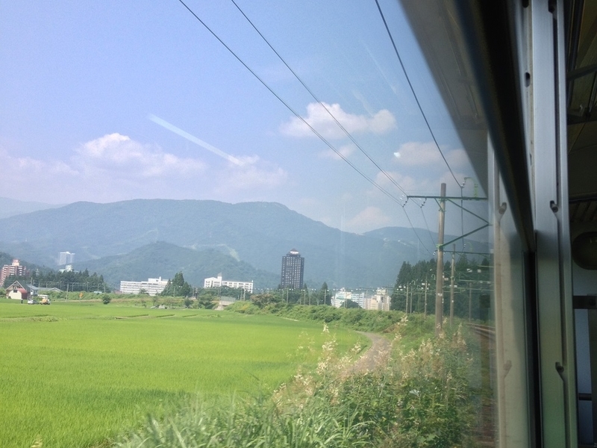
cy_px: 224
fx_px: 604
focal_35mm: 35
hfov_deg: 52.6
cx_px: 298
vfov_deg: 40.7
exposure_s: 1/484
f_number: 2.4
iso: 50
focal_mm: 4.28
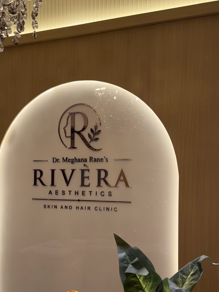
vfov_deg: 41.0
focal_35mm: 46
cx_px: 82
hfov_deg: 31.4
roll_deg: -1.2
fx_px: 388
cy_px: 178
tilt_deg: +1.0
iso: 64
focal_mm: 6.76
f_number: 1.78
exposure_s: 1/100
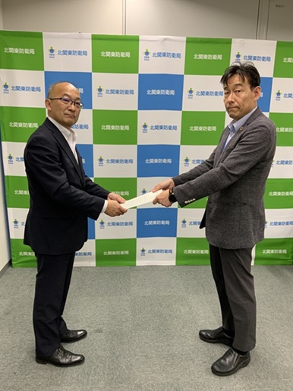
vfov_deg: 61.7
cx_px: 146
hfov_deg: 48.2
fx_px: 327
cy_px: 196
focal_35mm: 29
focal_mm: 3
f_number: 1.8
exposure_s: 1/50
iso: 100
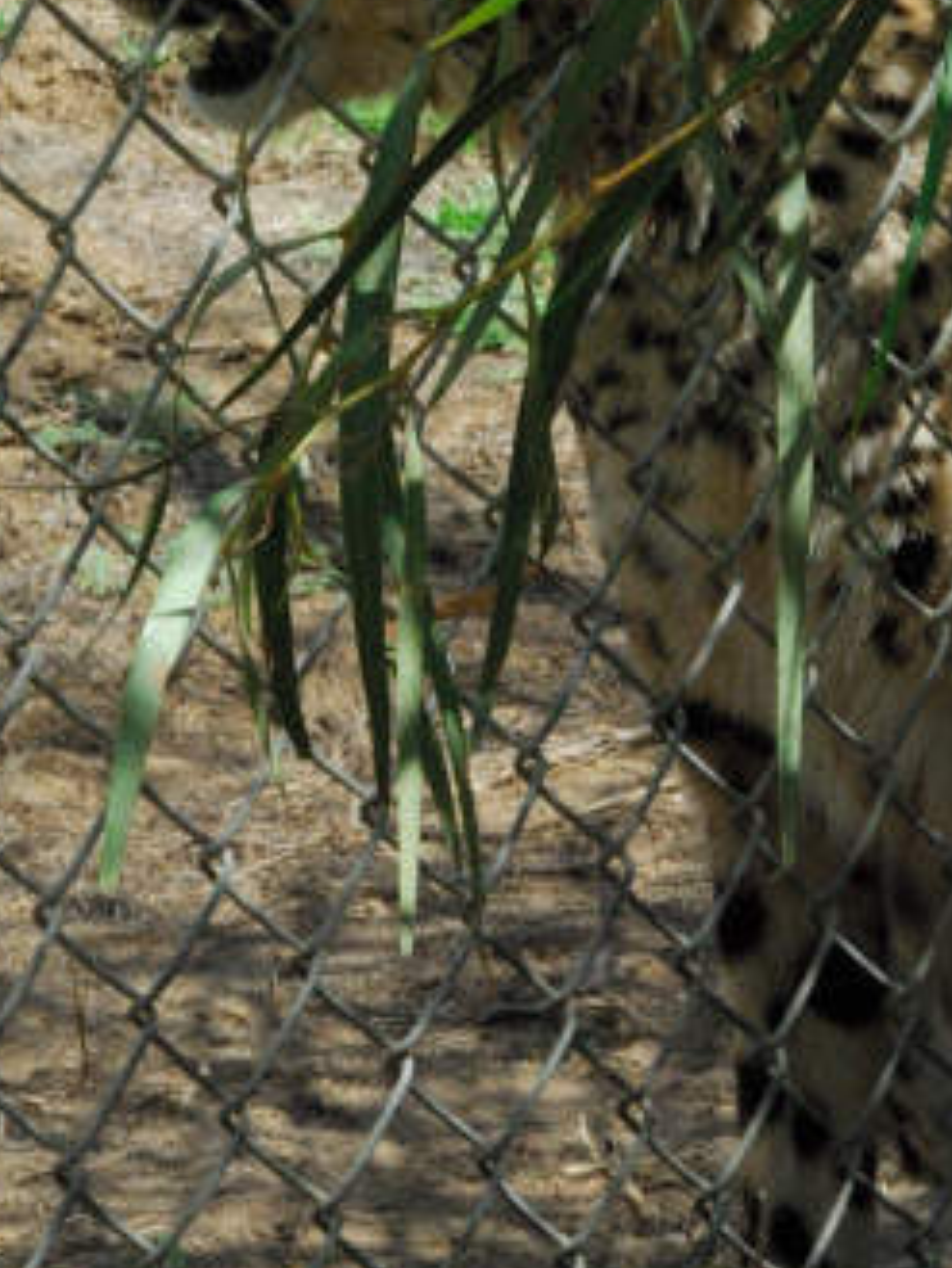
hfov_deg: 5.9
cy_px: 324
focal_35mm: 250
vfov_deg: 7.9
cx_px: 653
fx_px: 9157
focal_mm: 95
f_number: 34
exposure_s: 1/90
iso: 1600
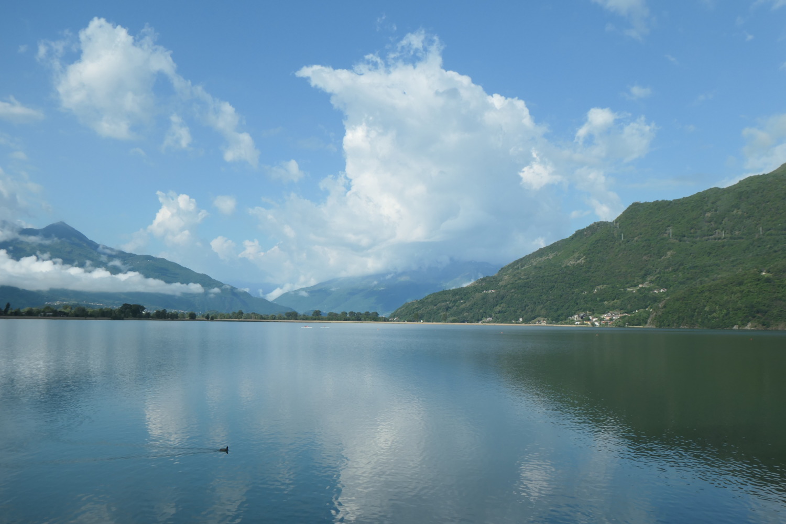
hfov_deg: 51.9
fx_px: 808
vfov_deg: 35.9
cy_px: 262
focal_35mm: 37
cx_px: 393
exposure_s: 1/800
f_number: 6.3
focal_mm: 13.4
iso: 200
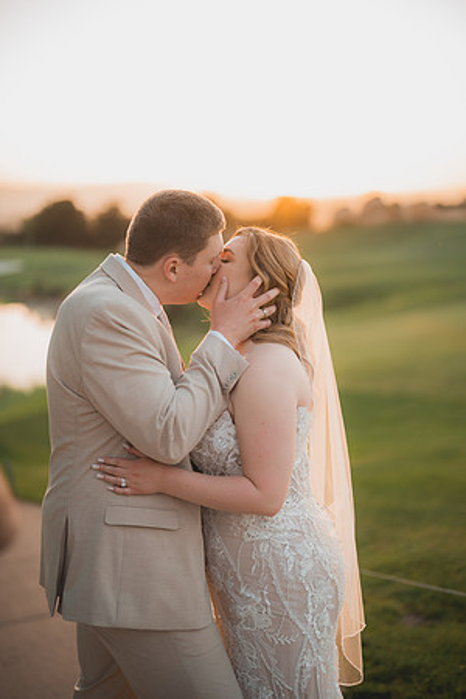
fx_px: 971
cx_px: 233
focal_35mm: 50
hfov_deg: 27.0
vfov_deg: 39.6
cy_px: 350
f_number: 1.2
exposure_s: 1/320
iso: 125
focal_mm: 50
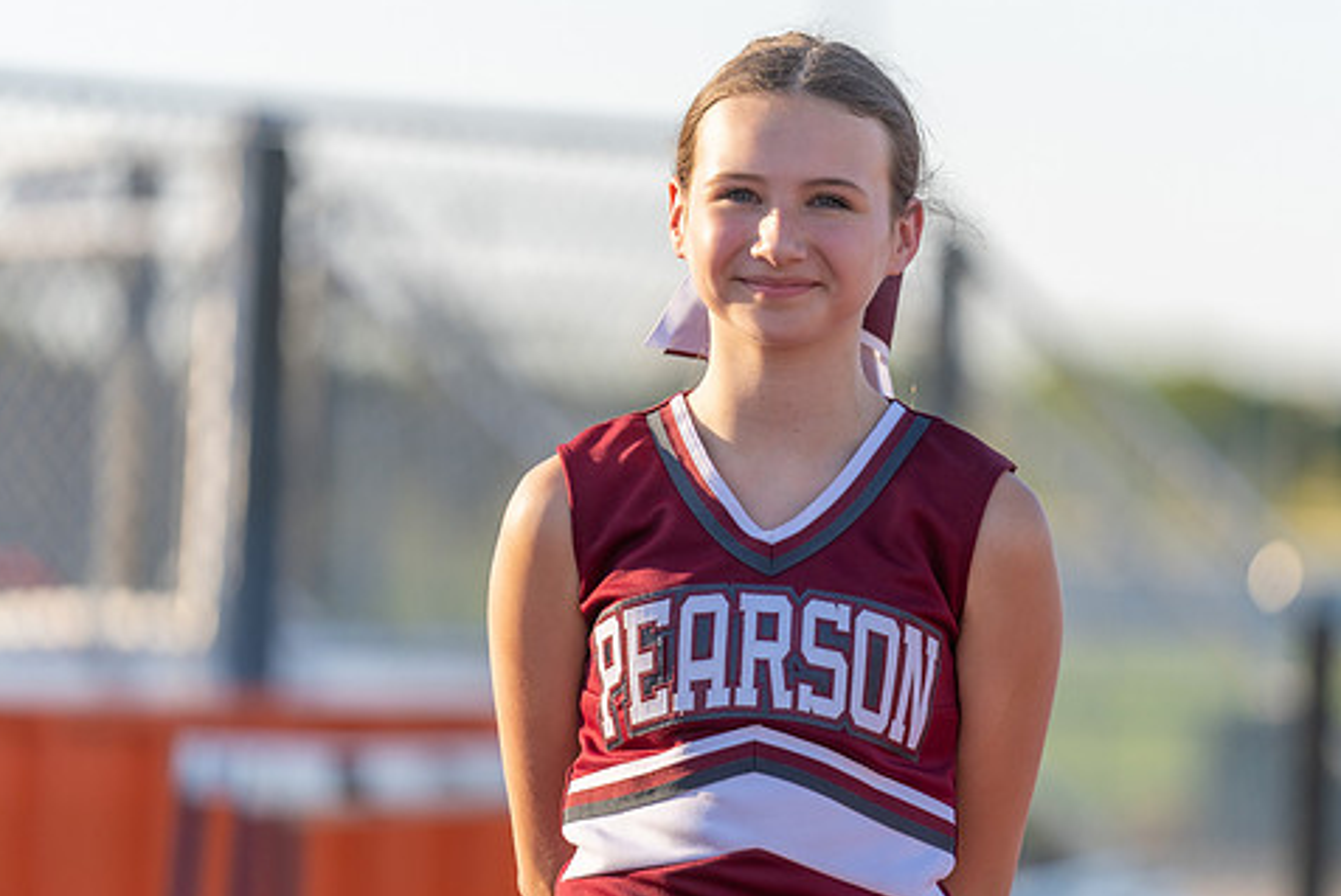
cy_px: 504
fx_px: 9060
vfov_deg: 5.7
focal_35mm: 243
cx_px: 793
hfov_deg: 8.5
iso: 100
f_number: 2.8
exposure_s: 1/1000
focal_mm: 200
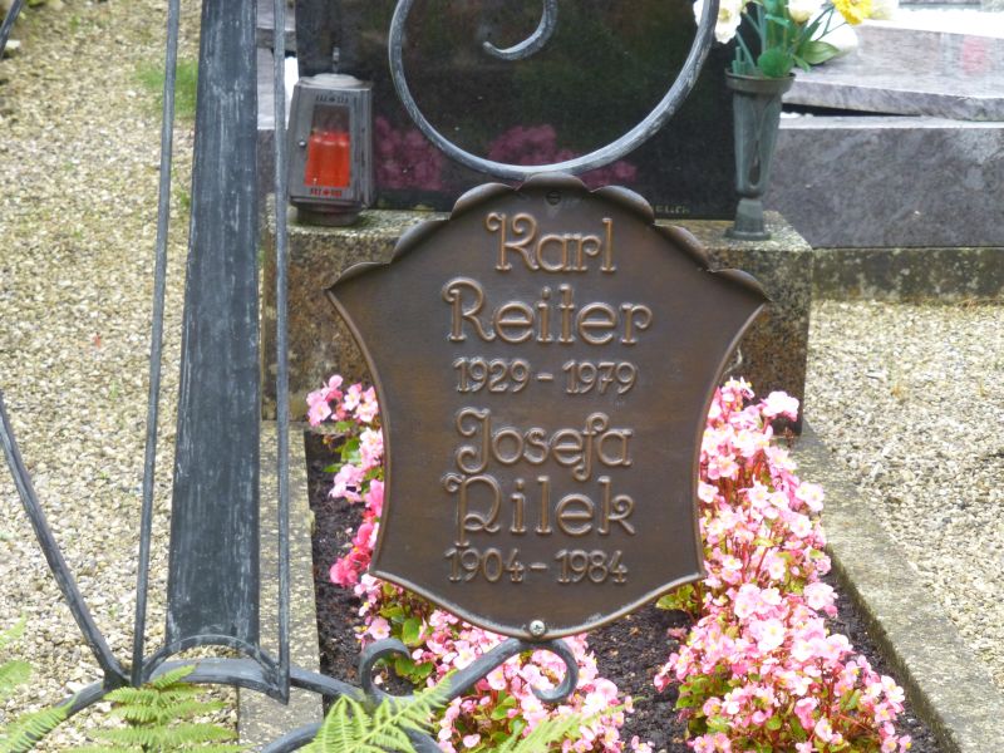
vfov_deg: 13.6
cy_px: 376
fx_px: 3161
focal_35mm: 109
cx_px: 502
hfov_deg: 18.0
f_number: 5.3
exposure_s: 1/80
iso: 250
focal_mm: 19.4
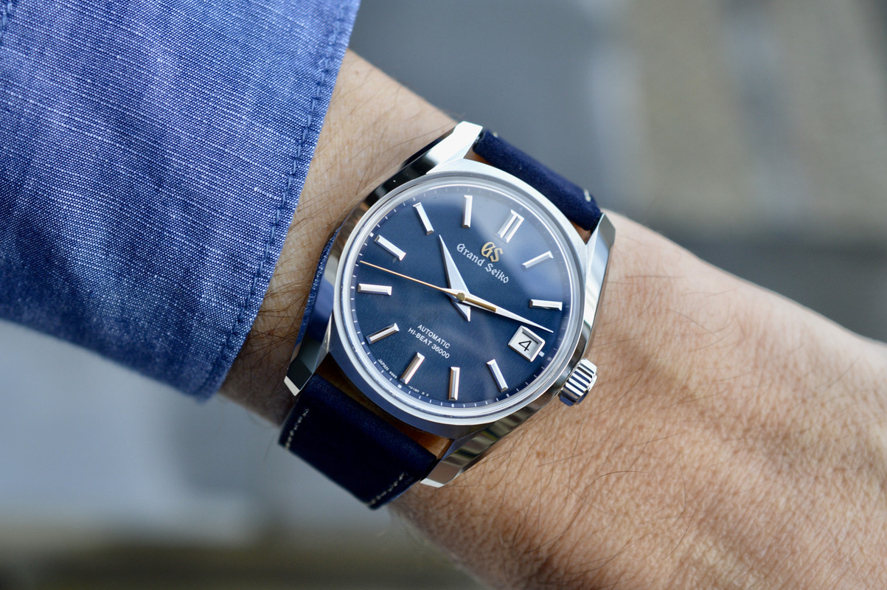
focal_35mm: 60
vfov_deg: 22.6
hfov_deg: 33.4
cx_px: 444
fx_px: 1477
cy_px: 295
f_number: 5.6
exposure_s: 1/125
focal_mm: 40
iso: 360
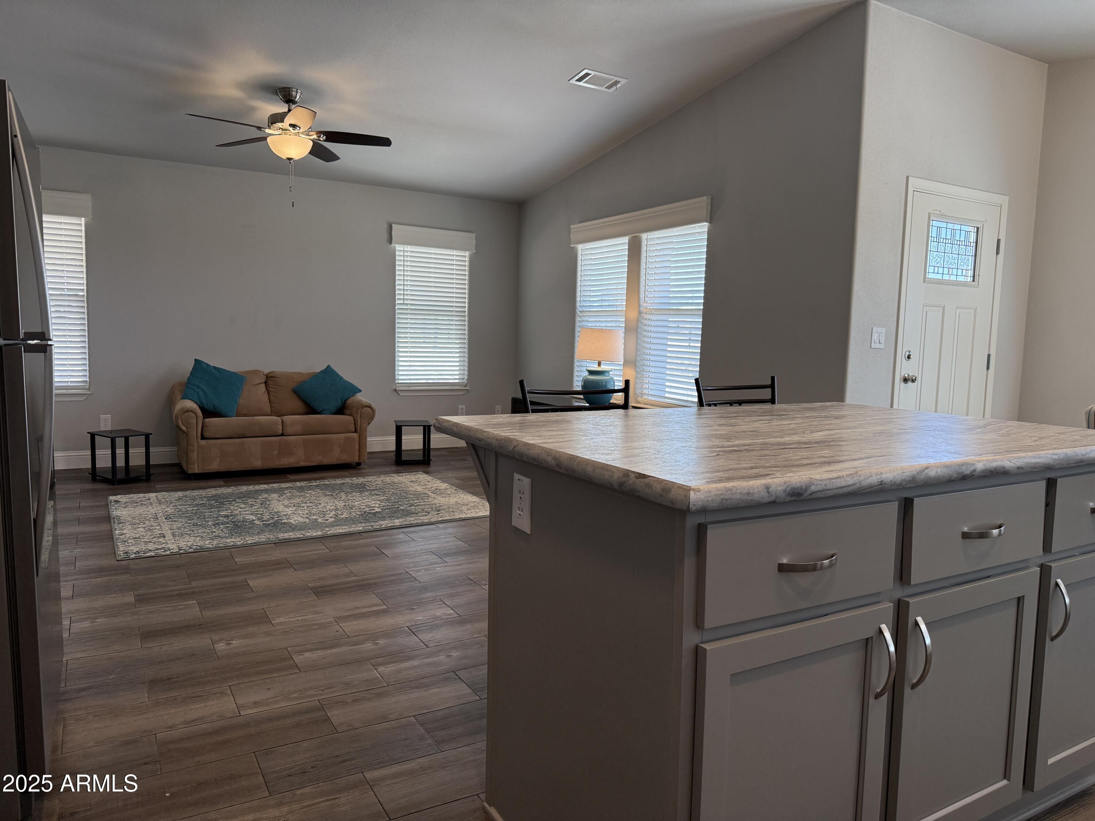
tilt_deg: -4.8
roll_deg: -0.9
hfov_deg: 71.6
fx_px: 759
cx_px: 548
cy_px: 410
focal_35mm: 24
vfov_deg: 56.8
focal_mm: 6.76
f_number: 1.78
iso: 200
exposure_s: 1/228
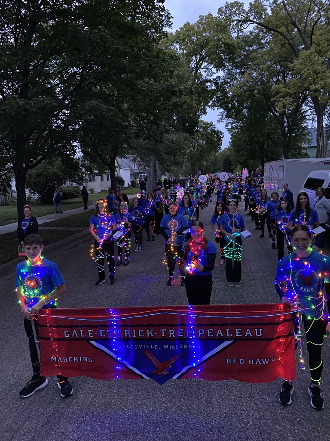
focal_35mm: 26
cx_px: 165
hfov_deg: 53.1
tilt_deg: -6.5
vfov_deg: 67.3
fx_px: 330
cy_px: 220
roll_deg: +3.9
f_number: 1.8
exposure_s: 1/27
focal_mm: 4.25
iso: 1000
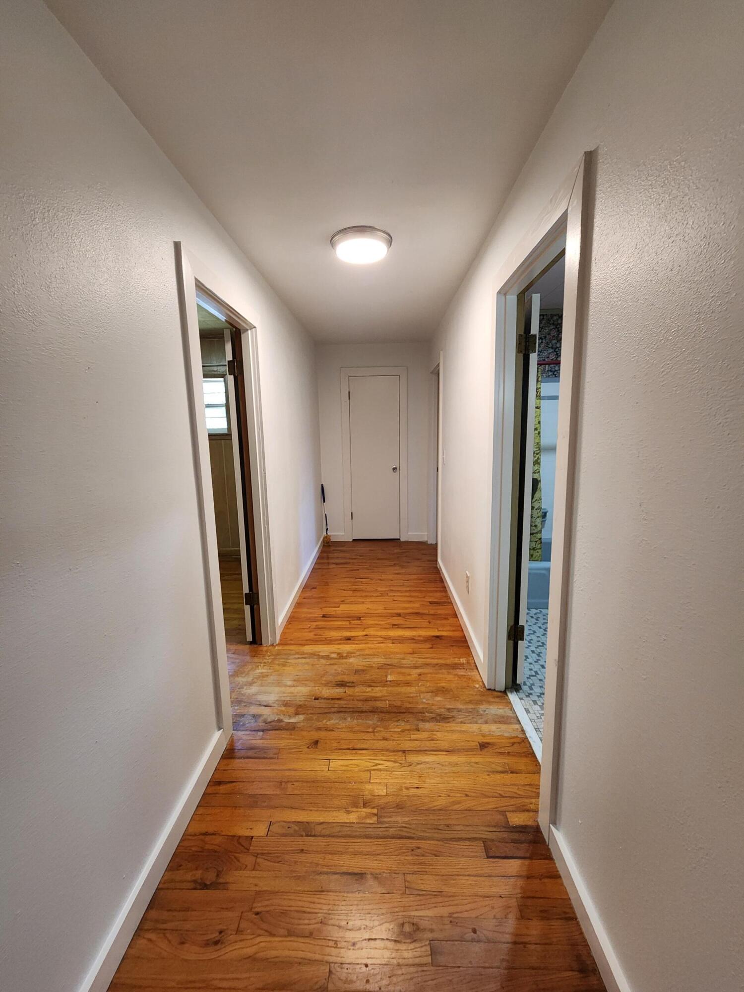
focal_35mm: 13
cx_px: 372
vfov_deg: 106.2
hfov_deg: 89.9
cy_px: 496
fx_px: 373
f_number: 2.2
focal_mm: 2.2
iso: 320
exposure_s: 1/60
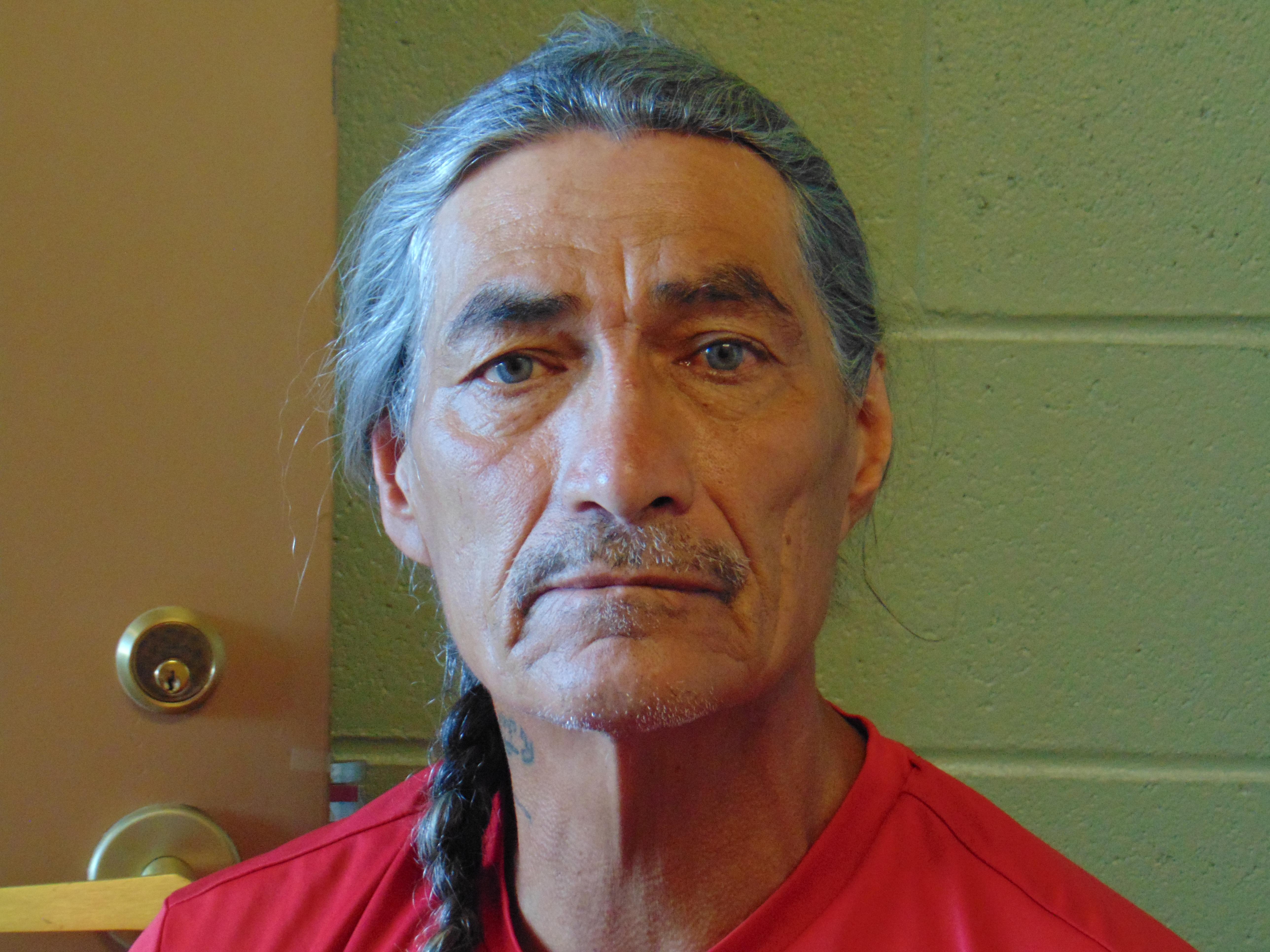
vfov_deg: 13.7
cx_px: 635
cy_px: 476
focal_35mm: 108
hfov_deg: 18.2
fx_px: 3962
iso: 400
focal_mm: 19.4
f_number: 3.9
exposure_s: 1/25
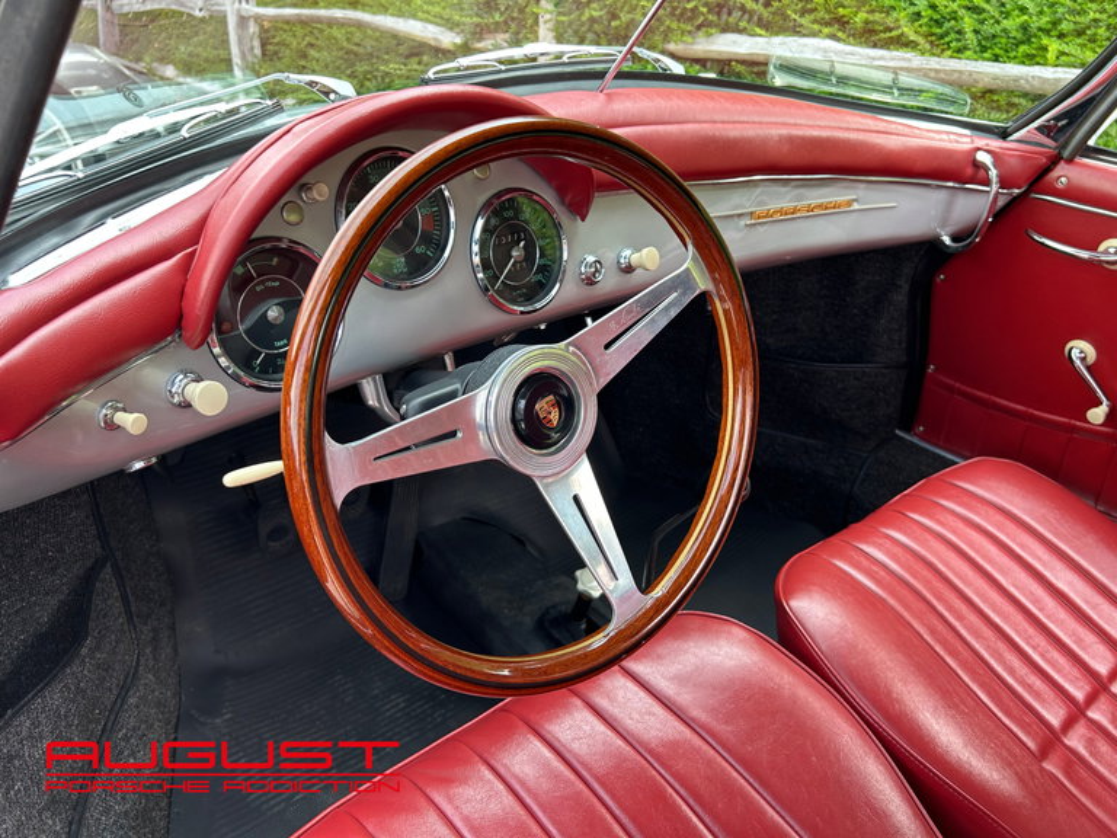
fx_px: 839
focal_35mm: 26
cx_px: 558
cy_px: 419
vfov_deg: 53.1
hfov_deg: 67.3
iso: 32
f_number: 1.5
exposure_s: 1/134
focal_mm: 5.7
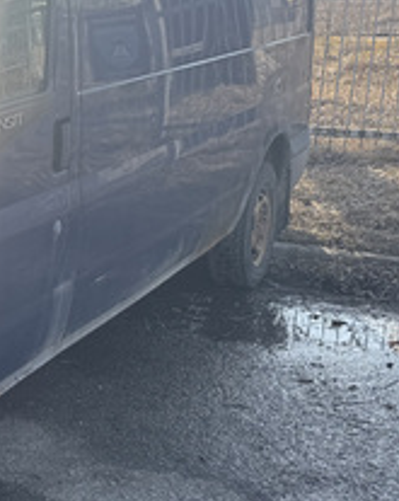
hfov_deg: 18.9
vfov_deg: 27.9
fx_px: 1006
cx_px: -247
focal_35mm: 68
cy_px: 252
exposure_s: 1/1026
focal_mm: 6.76
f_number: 1.78
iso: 80
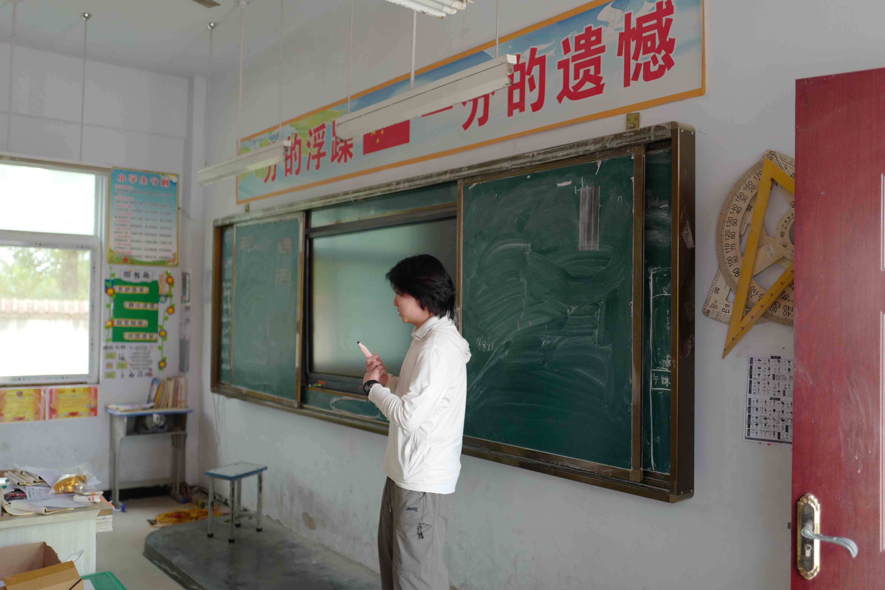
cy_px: 306
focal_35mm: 32
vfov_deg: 41.1
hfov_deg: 58.7
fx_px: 787
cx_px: 425
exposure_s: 1/2000
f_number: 1.7
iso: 1250
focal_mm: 28
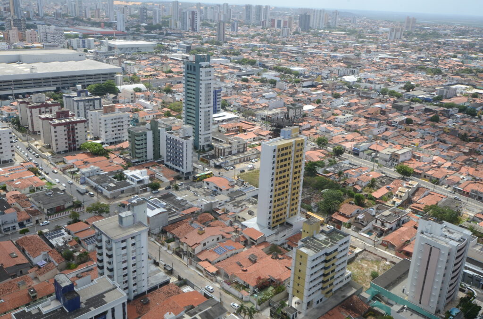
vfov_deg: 39.8
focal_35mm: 33
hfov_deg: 57.3
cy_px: 160
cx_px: 242
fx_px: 442
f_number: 16
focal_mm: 22
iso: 500
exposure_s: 1/250
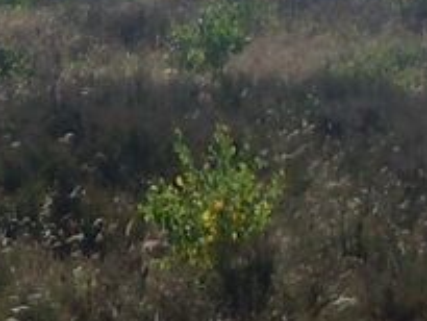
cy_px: -48
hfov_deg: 8.2
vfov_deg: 6.3
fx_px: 2888
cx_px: -329
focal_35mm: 234
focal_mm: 5.4
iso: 100
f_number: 7
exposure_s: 1/400
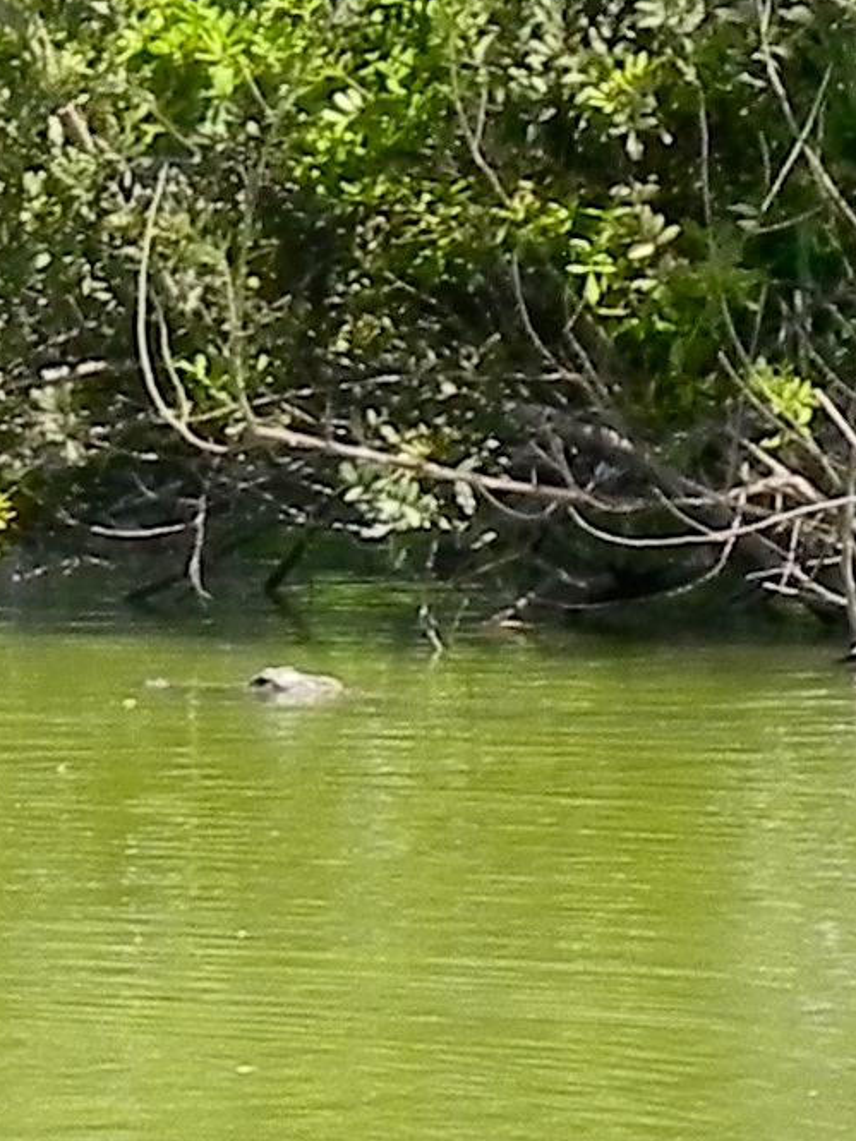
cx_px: -1052
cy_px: 1608
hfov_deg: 1.9
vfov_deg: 2.5
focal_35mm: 790
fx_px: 26039
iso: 160
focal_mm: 25.7
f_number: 5.6
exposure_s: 1/211
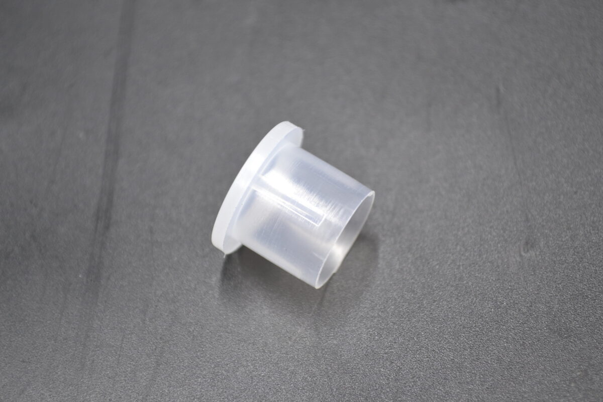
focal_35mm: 82
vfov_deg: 16.6
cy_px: 201
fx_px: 1382
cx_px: 302
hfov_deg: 24.6
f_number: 5.6
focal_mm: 55
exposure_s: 1/30
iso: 400
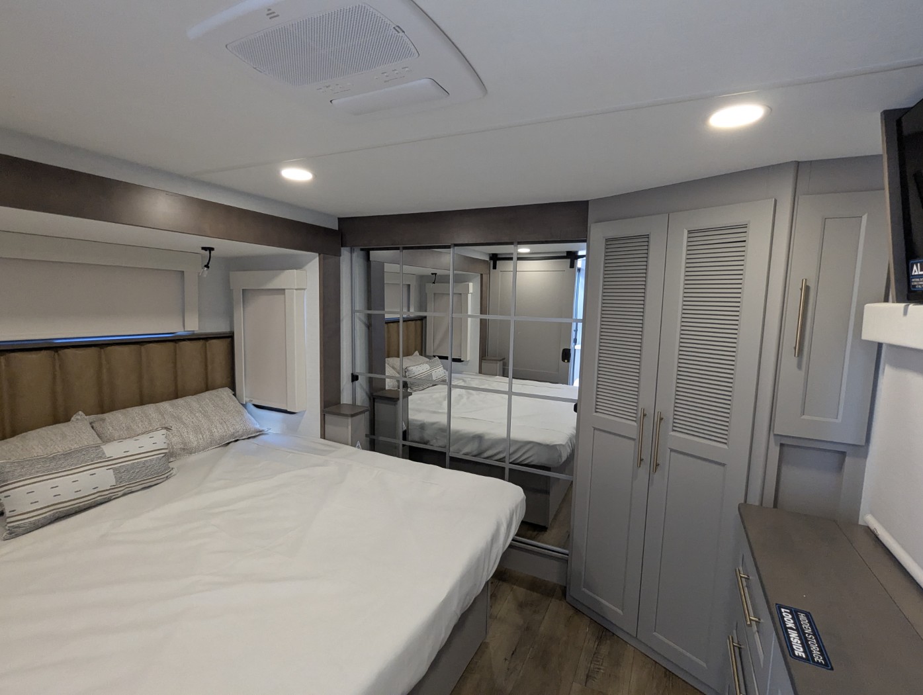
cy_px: 348
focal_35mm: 16
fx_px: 427
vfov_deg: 78.2
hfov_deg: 94.4
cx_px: 462
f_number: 2.2
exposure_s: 1/168
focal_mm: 2.35
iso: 592
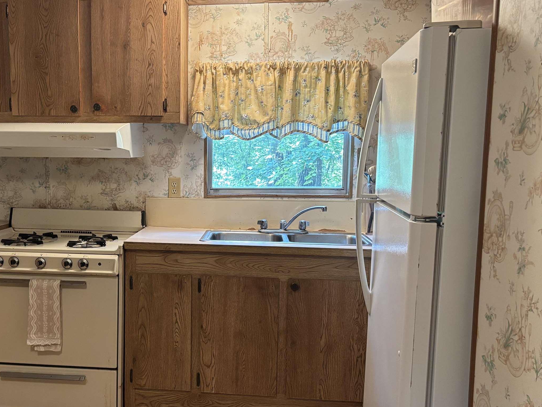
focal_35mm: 39
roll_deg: -0.3
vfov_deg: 36.8
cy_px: 228
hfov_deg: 47.2
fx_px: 611
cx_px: 184
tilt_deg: -7.8
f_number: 1.6
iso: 320
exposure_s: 1/60
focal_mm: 5.96
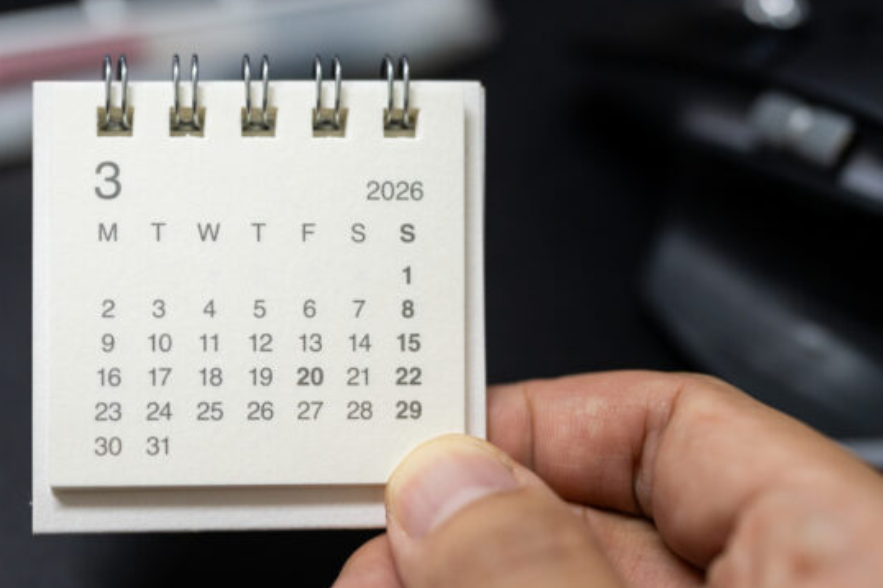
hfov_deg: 39.0
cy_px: 347
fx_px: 1226
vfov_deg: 26.9
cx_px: 266
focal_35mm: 50
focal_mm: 35
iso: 320
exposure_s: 1/40
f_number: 2.2
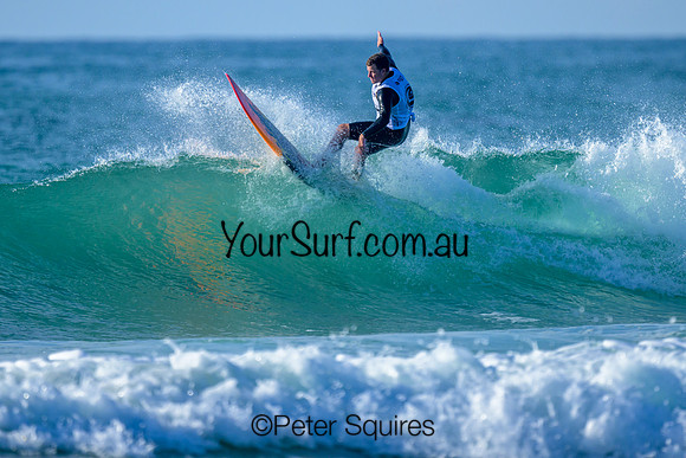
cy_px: 170
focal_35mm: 1100
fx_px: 20965
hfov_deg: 1.9
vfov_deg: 1.3
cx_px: 342
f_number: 6.3
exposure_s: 1/2000
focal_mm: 800
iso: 320
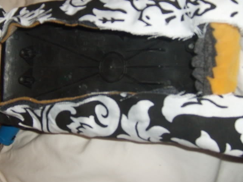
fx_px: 393
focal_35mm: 56
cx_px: 84
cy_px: 81
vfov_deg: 26.1
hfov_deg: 34.1
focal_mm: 5.8
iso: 100
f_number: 2.8
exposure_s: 1/45
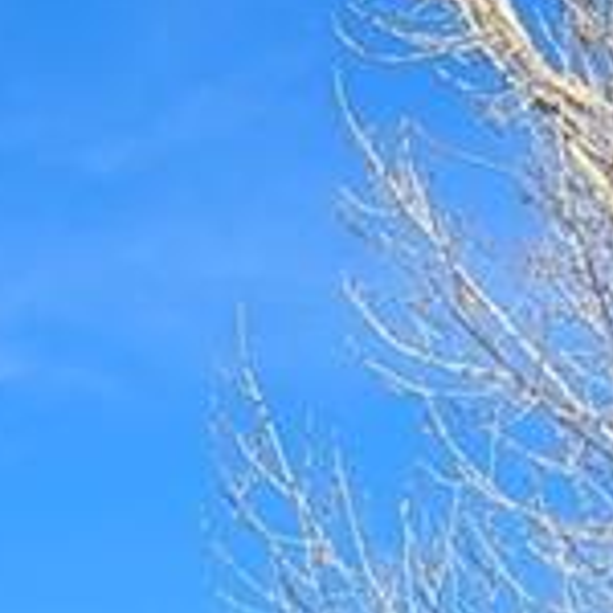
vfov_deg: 7.0
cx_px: 90
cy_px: 1774
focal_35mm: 226
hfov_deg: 7.7
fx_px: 4528
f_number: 1.85
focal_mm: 6.81
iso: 49
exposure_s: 1/2463
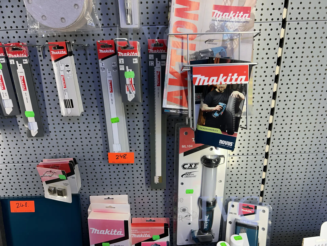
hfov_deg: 67.3
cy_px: 123
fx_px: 246
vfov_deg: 53.1
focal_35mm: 26
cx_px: 164
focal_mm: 5.7
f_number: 1.5
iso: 50
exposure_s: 1/100
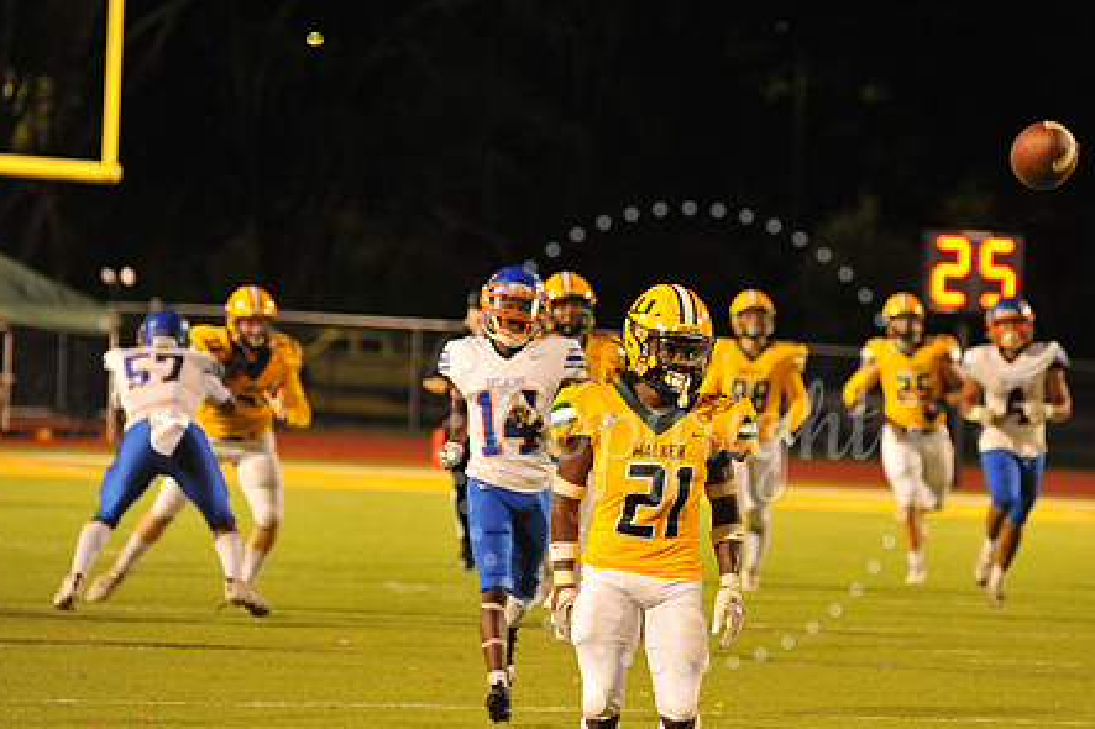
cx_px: 685
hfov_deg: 7.9
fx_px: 7966
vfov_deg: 5.2
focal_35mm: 262
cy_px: 435
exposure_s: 1/160
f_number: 4.5
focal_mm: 200
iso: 3200
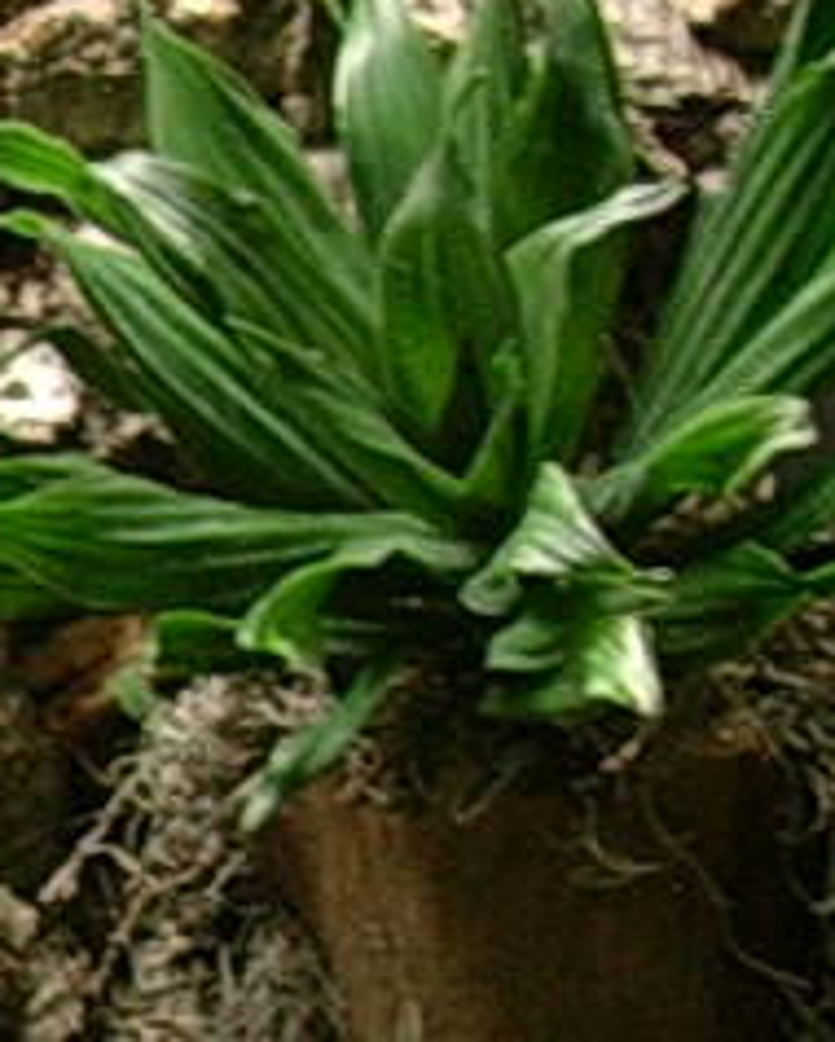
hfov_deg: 8.9
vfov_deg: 12.3
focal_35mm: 156
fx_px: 4813
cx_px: -1195
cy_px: 866
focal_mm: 5.6
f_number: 2.7
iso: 84
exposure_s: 1/4
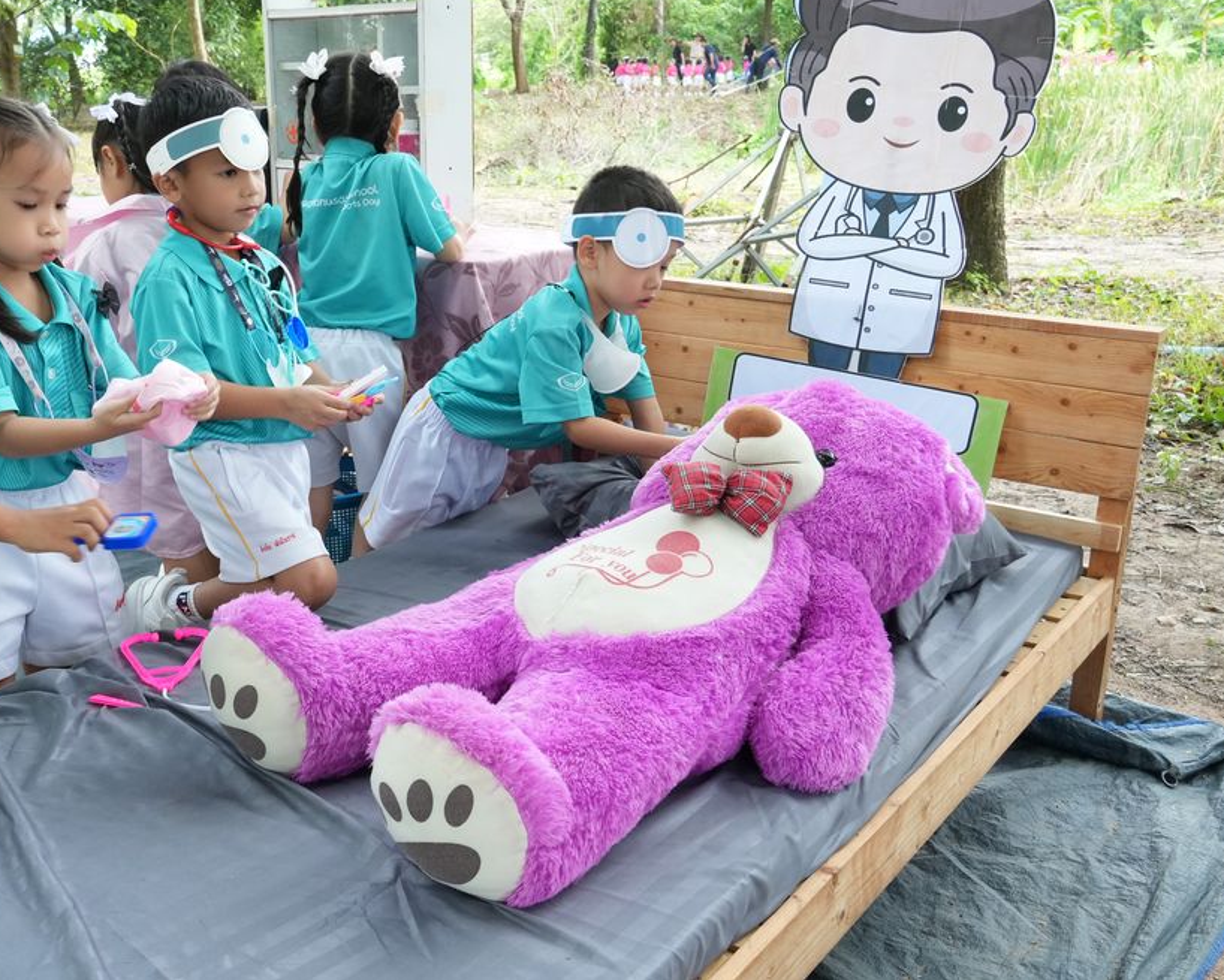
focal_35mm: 40
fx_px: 1434
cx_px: 486
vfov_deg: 37.7
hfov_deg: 46.0
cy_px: 483
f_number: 7.1
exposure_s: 1/100
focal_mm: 23
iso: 2000
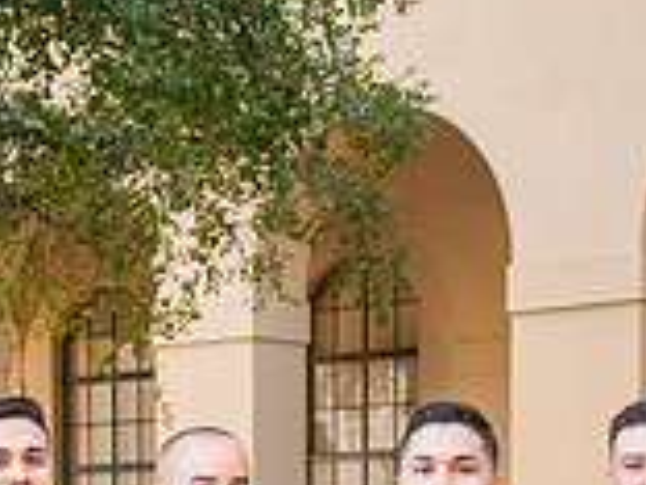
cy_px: 748
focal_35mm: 123
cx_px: 269
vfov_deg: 11.5
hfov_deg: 16.0
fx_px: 2295
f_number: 4.5
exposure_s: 1/200
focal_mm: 32
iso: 640
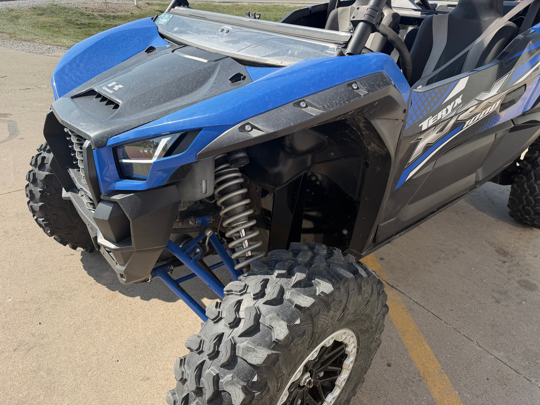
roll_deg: -3.7
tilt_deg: -29.8
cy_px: 202
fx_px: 374
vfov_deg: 56.8
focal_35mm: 24
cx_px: 270
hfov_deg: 71.6
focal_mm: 6.76
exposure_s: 1/2110
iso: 80
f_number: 1.78
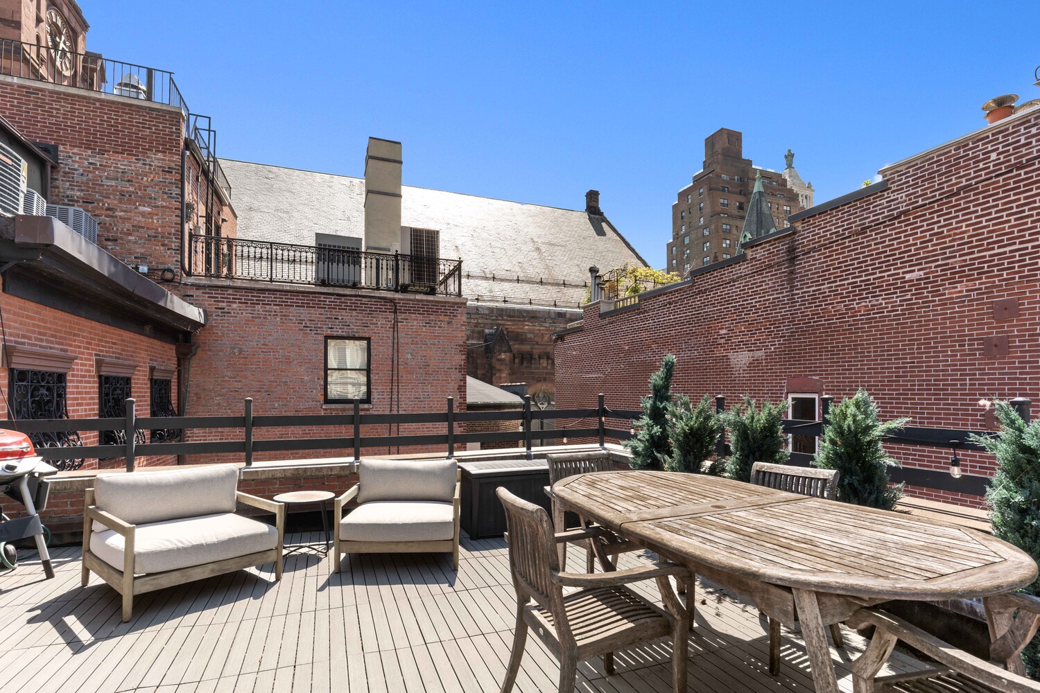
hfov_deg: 93.3
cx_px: 520
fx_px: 491
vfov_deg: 70.4
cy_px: 346
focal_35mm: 17
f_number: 11
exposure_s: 1/100
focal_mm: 17
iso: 200
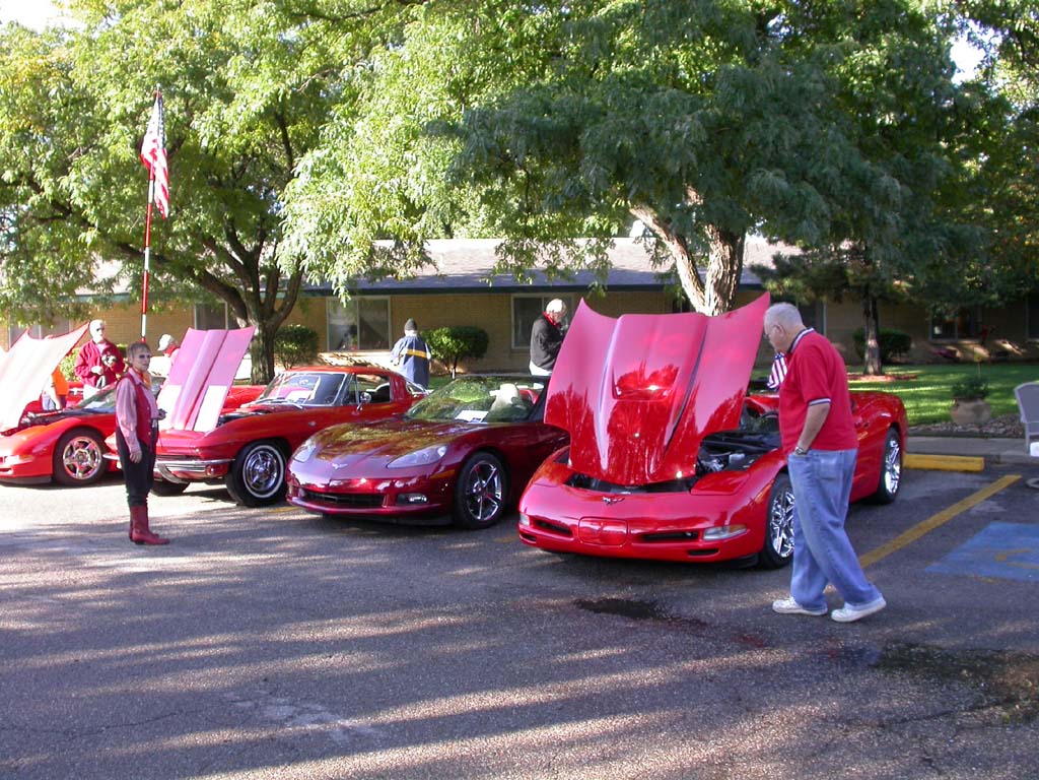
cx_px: 520
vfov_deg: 37.7
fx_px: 1141
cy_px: 390
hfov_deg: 49.0
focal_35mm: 38
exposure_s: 1/112
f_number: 3.7
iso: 100
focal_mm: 7.85
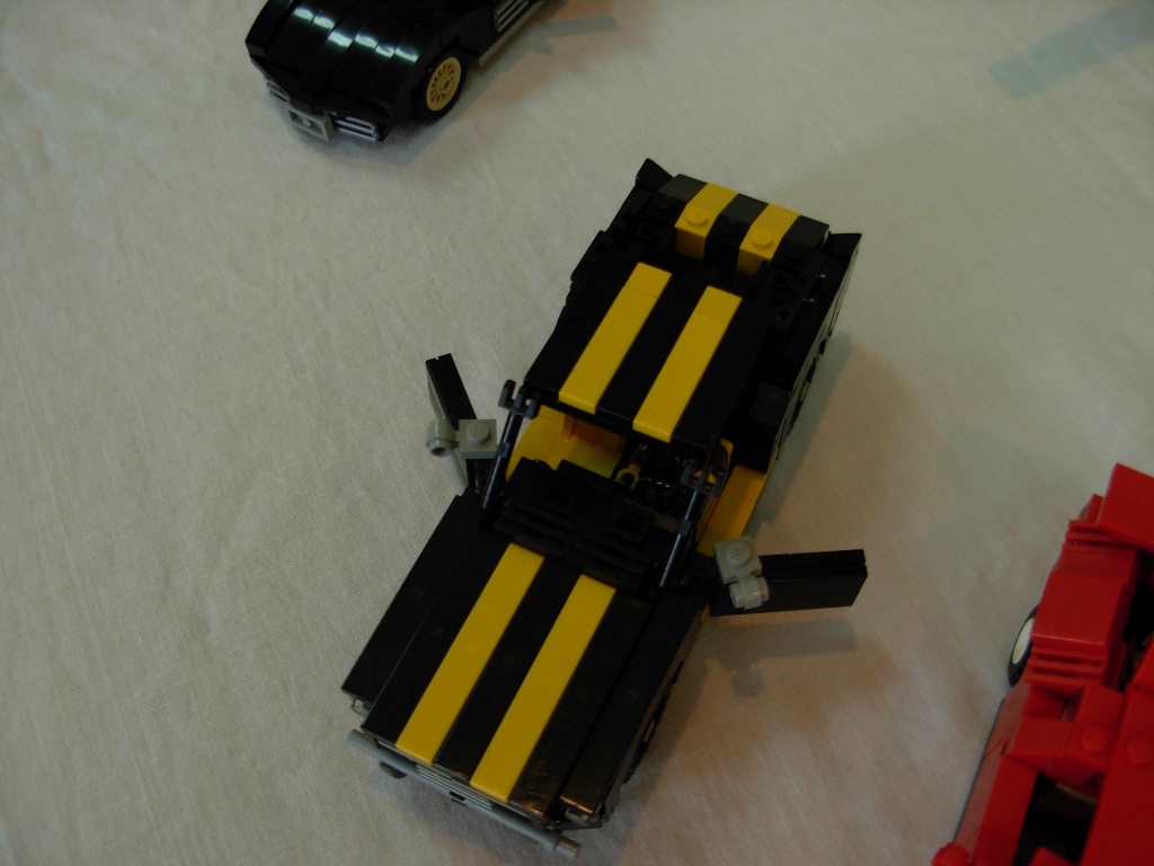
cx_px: 577
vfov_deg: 37.7
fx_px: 1267
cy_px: 433
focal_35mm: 38
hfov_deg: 49.0
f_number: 2.9
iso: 79
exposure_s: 1/17.9
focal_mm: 6.3
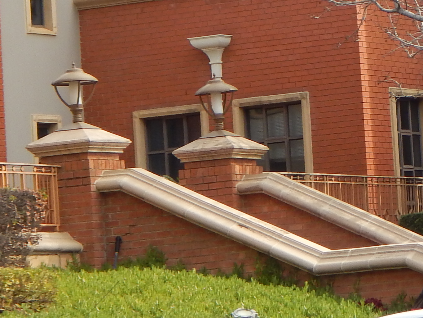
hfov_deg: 6.8
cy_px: -180
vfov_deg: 5.1
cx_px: 531
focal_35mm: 287
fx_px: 3507
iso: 125
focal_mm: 15.3
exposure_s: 1/320
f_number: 4.3
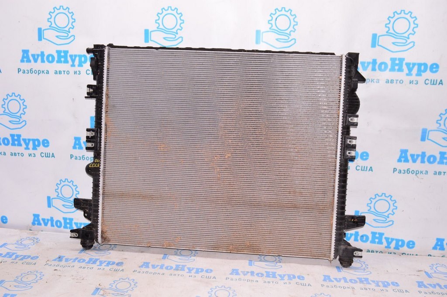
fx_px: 372
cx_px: 224
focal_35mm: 30
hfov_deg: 62.0
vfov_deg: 43.5
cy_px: 148
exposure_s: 1/125
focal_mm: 20
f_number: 8
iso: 1600
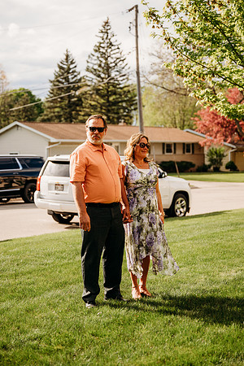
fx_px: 651
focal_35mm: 64
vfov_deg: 31.4
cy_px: 183
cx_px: 122
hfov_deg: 21.2
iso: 125
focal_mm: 64
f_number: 2.8
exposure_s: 1/4000
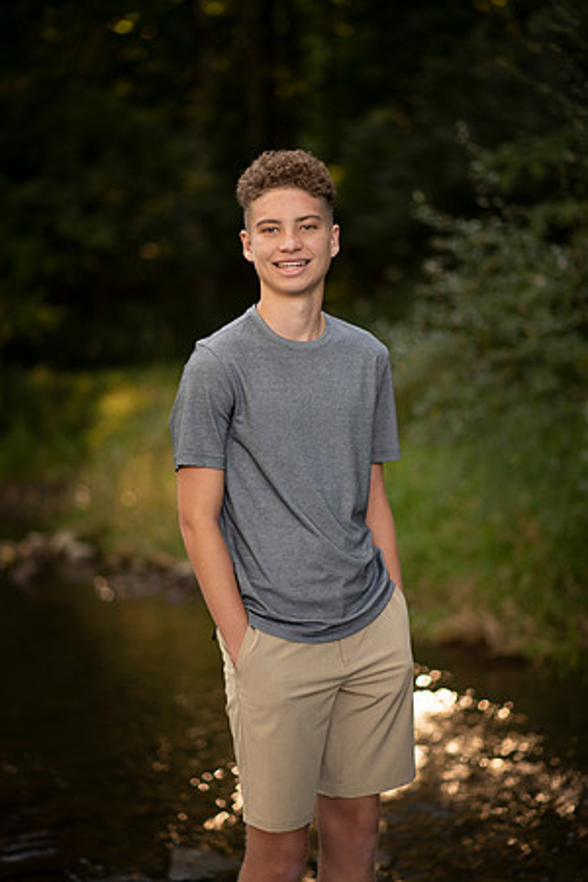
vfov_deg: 23.9
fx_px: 2082
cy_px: 441
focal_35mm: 85
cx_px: 294
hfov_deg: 16.1
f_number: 1.8
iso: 125
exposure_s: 1/250
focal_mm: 85
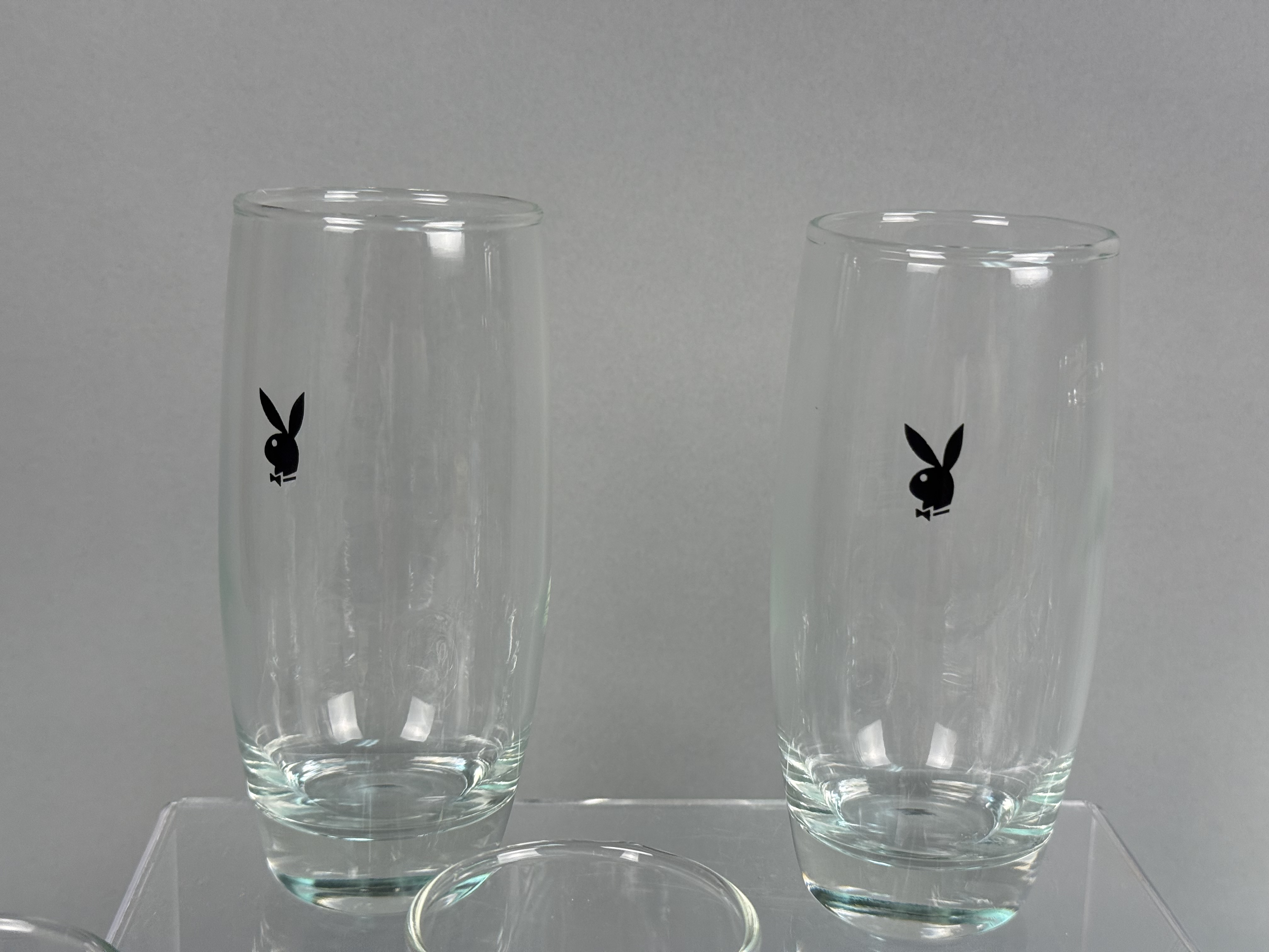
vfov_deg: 30.3
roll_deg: -1.6
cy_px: 476
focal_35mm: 48
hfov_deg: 39.7
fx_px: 1760
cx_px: 634
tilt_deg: -13.7
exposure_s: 1/120
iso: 80
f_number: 1.78
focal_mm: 6.76
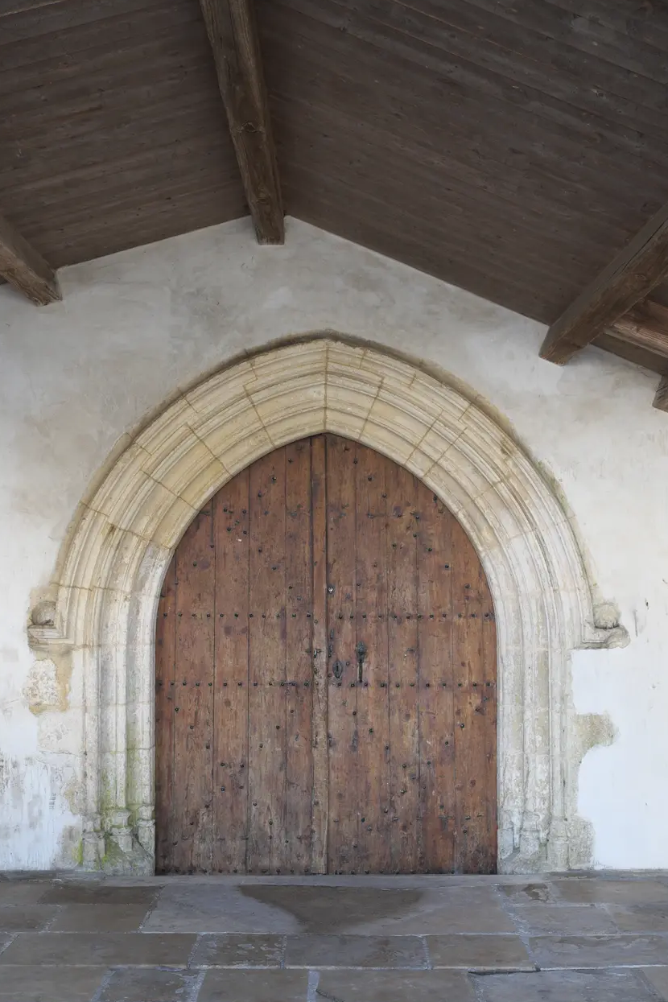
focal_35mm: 37
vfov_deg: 51.9
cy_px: 490
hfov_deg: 35.9
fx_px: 1030
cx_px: 338
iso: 200
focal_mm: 24.3
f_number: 5
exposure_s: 1/30
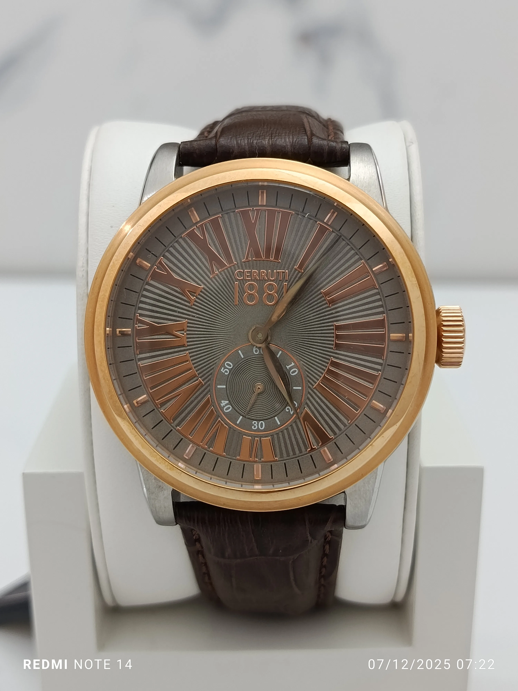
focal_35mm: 48
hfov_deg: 30.3
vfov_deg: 39.7
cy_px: 346
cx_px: 259
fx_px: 958
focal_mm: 5.24
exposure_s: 1/100
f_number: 1.7
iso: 344
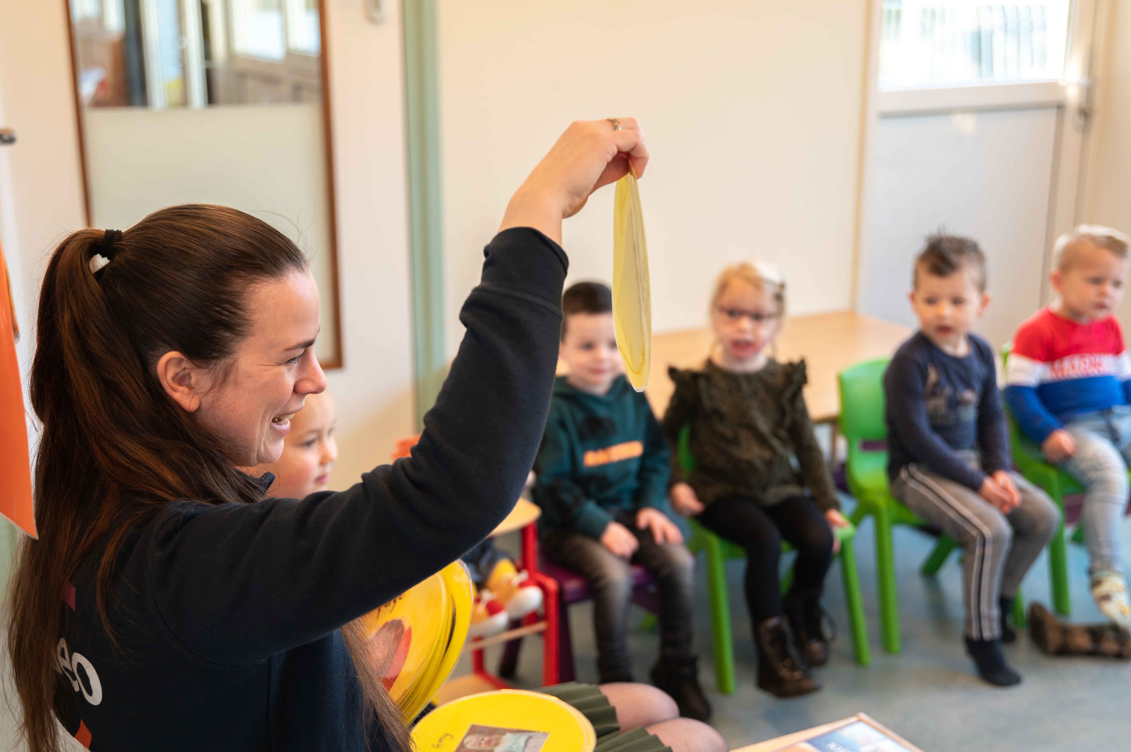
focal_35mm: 51
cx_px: 561
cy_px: 391
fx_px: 1601
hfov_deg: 38.9
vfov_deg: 26.4
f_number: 2.8
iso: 400
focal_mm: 48
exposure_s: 1/160
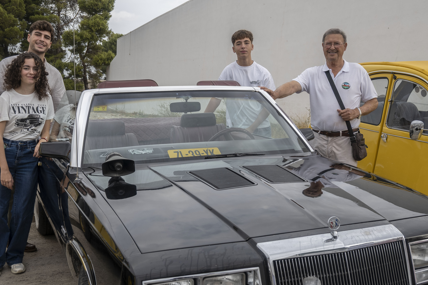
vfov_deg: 29.7
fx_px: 535
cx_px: 228
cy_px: 188
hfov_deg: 43.6
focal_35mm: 45
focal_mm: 22.5
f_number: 5.6
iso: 140
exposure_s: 1/250
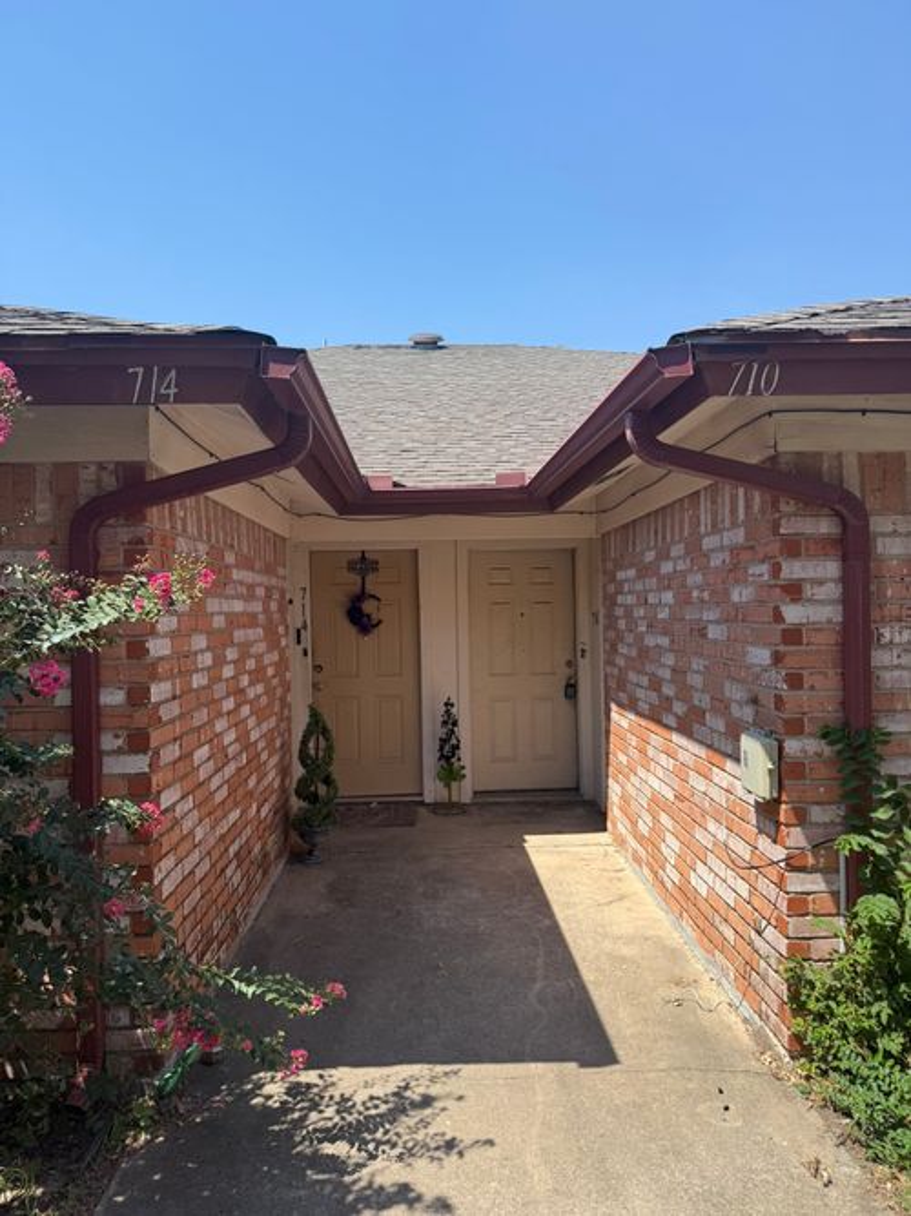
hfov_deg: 56.8
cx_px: 456
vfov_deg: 71.6
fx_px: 842
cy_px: 608
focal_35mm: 24
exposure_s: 1/3021
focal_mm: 6.76
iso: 80
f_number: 1.78
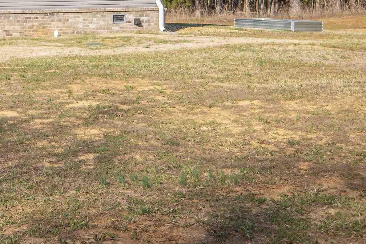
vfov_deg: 14.4
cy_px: -10
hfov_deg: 20.3
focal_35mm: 93
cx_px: -89
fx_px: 946
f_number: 8
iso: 800
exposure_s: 1/800
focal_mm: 24
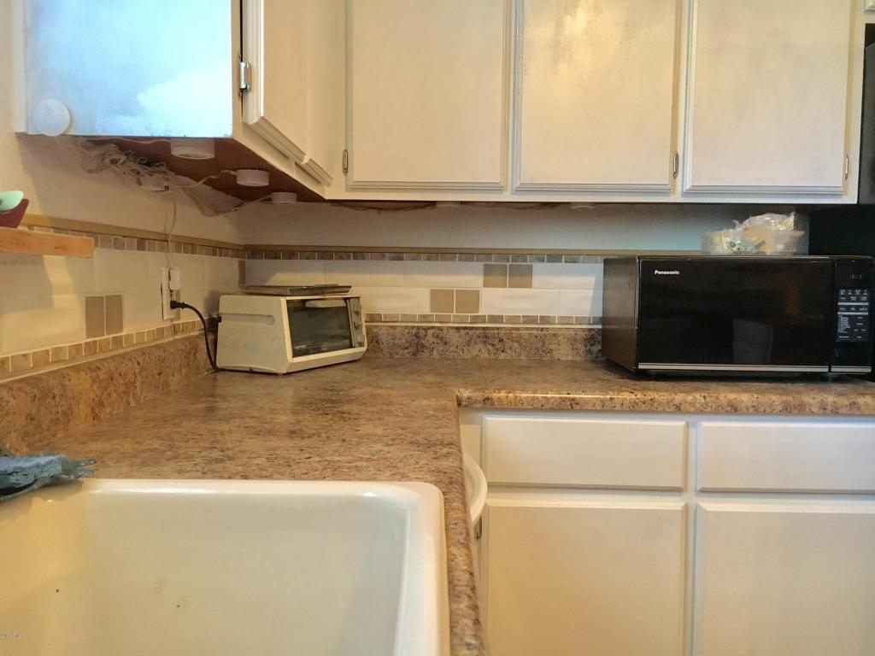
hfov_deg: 61.7
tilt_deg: -3.4
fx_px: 733
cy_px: 328
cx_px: 438
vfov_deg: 48.2
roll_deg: -1.2
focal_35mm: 29
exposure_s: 1/30
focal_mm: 4.15
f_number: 2.2
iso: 200
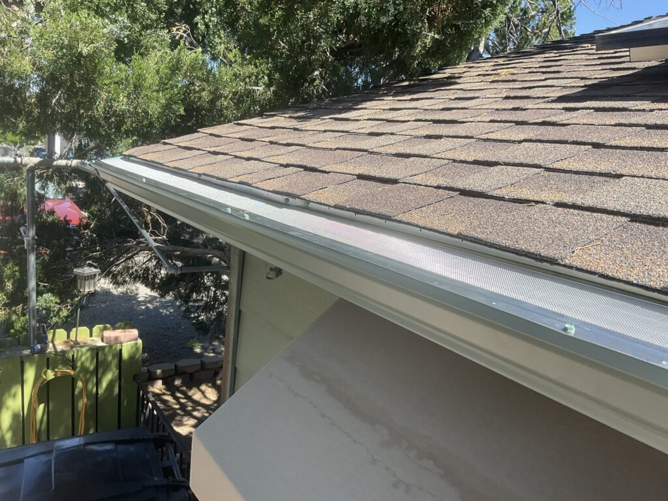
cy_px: 250
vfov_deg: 48.2
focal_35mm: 29
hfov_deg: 61.7
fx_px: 560
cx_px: 334
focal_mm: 3
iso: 16
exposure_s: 1/635
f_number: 1.8
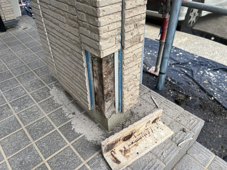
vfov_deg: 53.1
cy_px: 85
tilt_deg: -37.5
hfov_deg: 67.3
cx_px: 114
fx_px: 170
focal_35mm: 26
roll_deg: +0.6
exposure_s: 1/1311
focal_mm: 5.7
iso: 50
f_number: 1.5
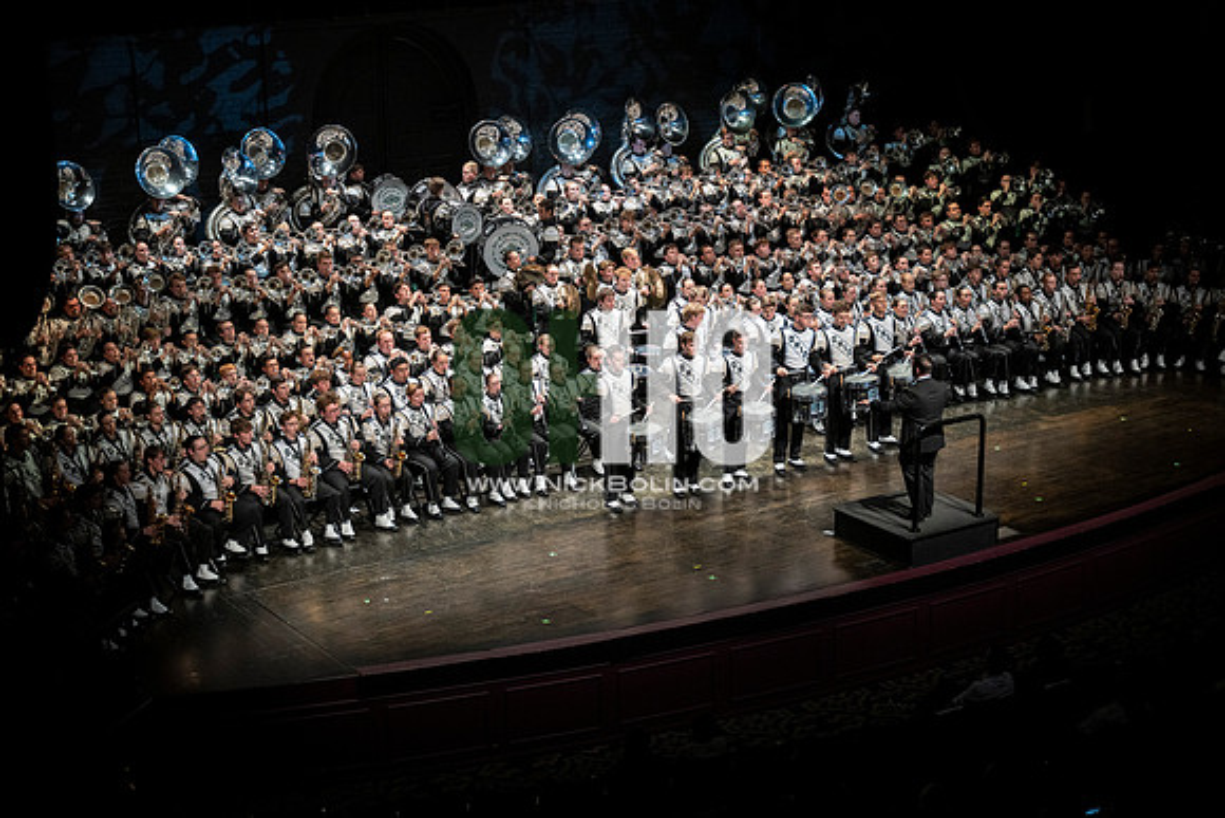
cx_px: 612
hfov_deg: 31.4
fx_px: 2178
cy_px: 409
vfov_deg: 21.3
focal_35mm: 64
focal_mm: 64
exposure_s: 1/500
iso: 1250
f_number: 2.8
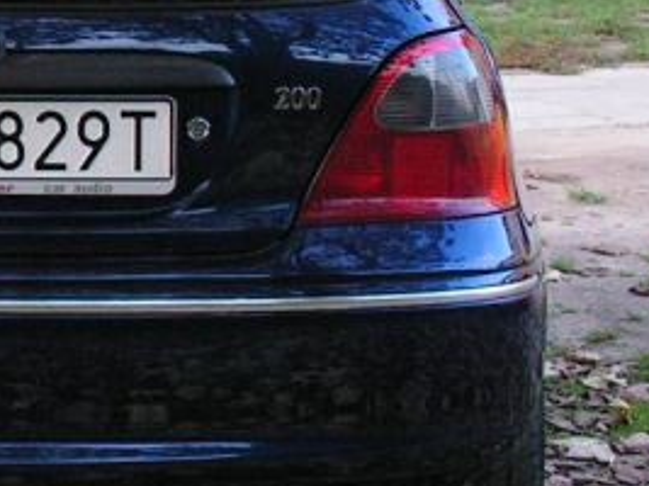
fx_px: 2474
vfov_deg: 11.2
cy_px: 104
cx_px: -61
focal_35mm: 132
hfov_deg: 14.6
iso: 160
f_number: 3.2
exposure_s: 1/40
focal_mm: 7.4
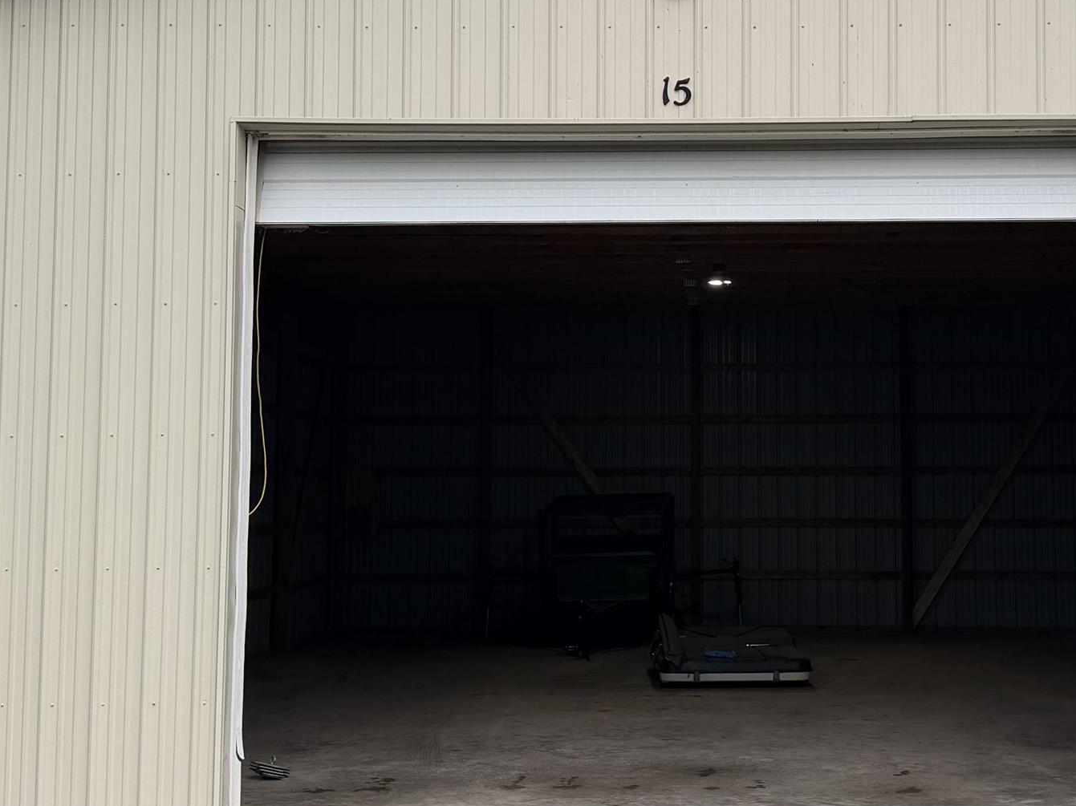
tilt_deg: +5.2
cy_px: 342
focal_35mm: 55
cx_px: 700
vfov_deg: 26.5
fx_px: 1709
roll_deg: +0.5
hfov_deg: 34.7
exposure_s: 1/1156
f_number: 1.78
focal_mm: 6.76
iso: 80
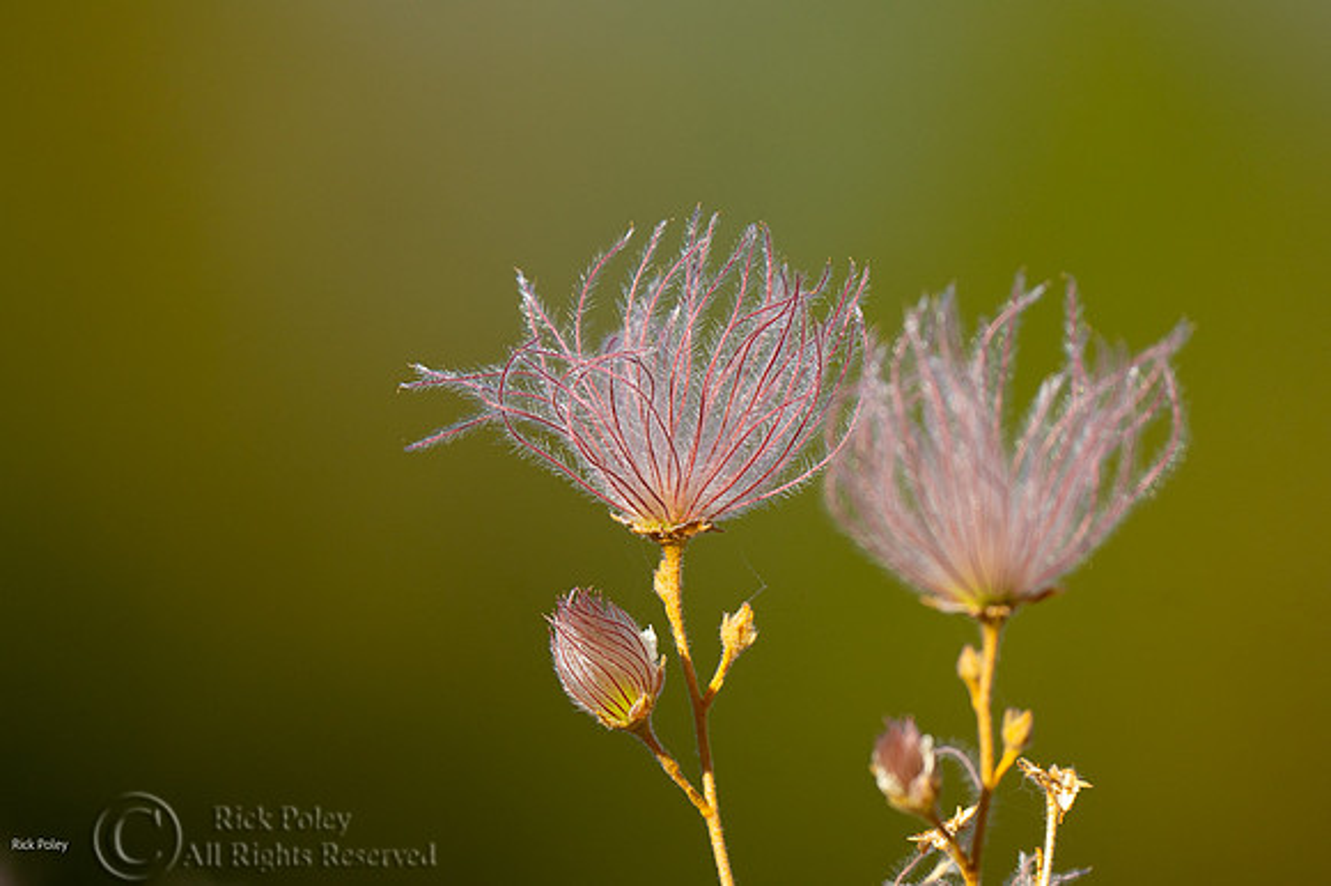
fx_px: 35249
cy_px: 464
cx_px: 626
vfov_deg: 1.4
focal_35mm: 954
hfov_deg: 2.2
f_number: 8
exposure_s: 1/1000
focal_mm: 600
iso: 400
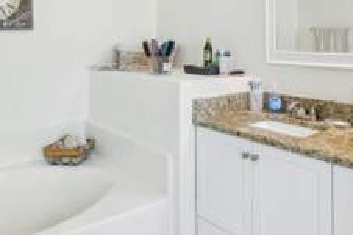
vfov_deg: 38.2
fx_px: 333
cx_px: 212
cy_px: 73
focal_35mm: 34
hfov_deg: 55.4
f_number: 8
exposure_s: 1/15
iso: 400
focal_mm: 16
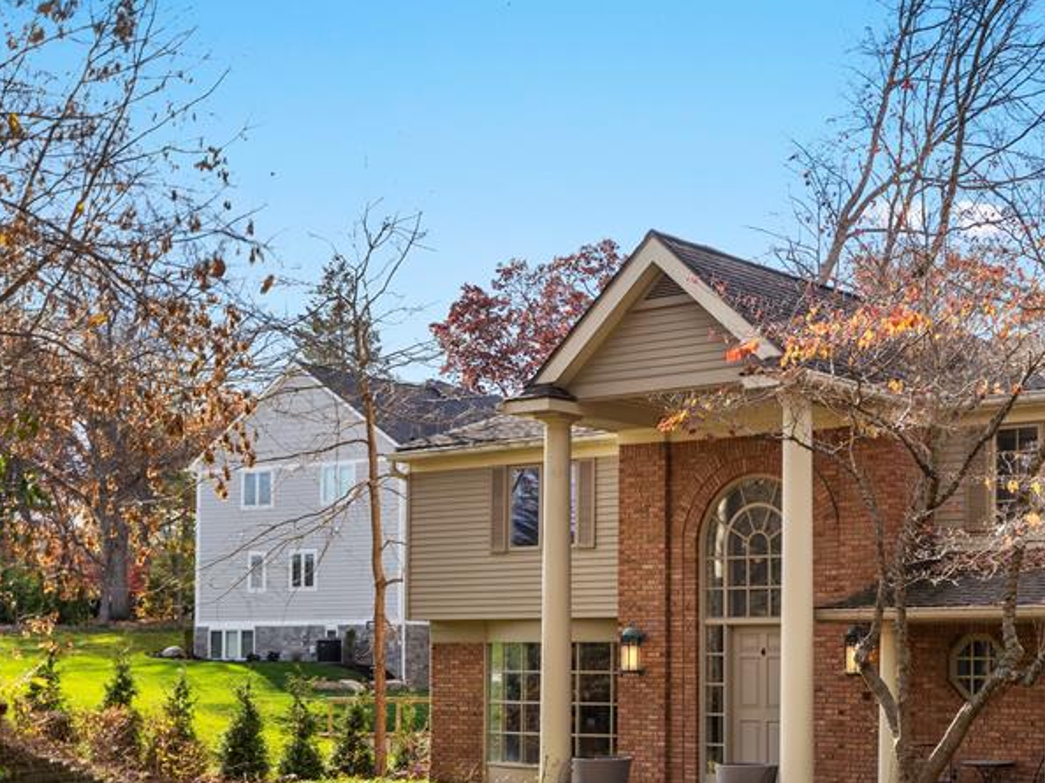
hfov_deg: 32.4
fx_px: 1750
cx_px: 820
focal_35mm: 58
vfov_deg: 25.0
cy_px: 544
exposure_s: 1/320
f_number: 4
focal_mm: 35
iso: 100
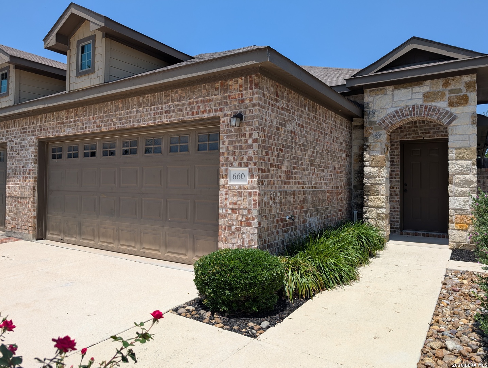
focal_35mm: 24
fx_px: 339
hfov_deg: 71.5
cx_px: 244
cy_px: 184
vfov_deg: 56.9
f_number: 1.68
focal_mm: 6.9
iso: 23
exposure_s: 1/1346
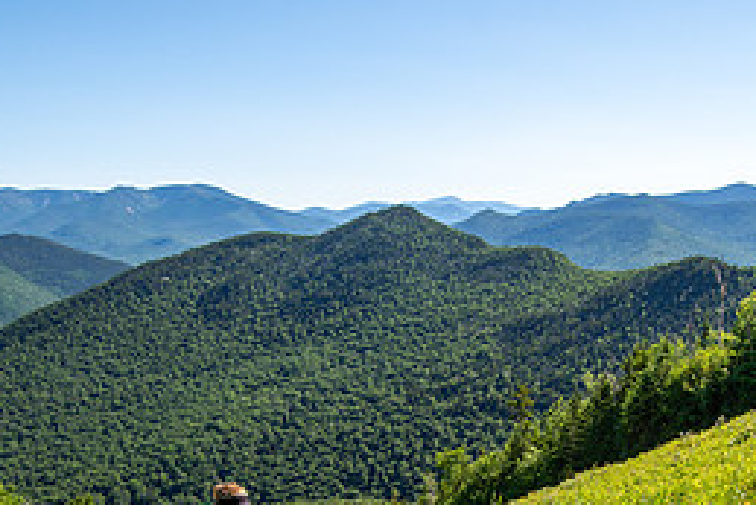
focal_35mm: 38
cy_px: 560
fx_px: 798
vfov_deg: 31.1
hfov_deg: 49.8
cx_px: 499
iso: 100
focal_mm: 17
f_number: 5
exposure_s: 1/500
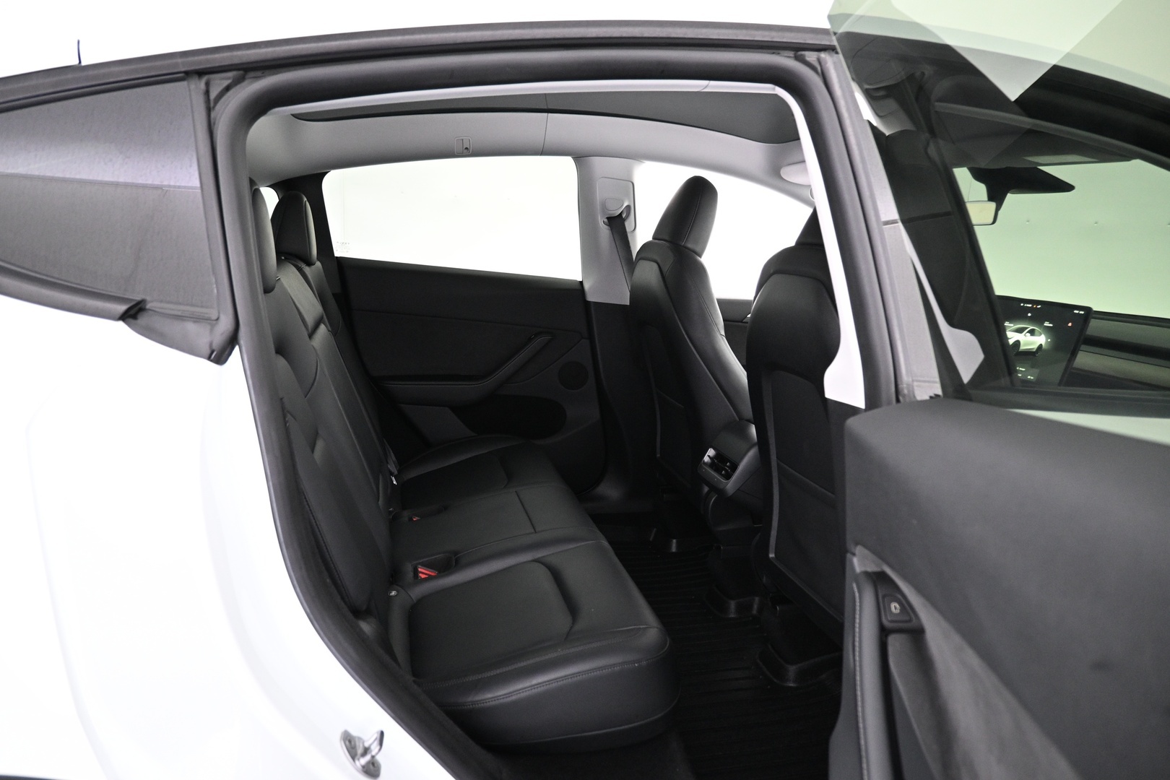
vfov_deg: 53.1
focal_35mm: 24
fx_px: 780
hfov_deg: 73.7
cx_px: 585
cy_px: 390
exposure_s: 1/15
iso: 1600
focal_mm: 16
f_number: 3.5
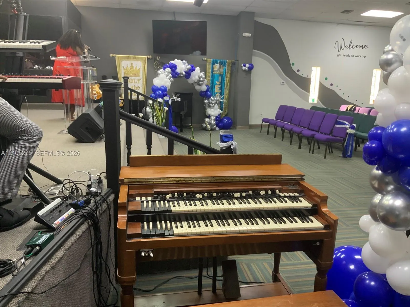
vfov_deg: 48.2
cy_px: 154
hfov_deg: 61.7
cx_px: 205
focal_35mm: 29
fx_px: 343
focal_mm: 3
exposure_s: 1/60
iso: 125
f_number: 1.8
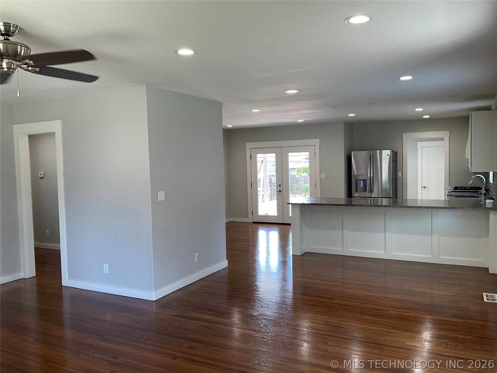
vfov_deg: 48.2
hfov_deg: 61.7
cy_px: 186
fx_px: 416
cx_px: 248
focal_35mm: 29
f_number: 1.8
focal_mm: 3
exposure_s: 1/60
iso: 40
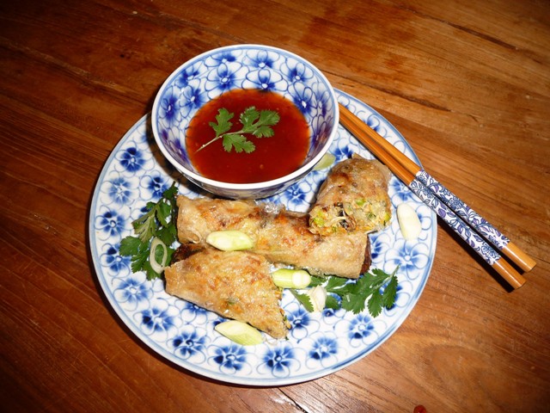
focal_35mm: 28
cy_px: 206
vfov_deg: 49.7
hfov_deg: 63.4
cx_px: 275
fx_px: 445
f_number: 3.3
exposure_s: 1/30
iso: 100
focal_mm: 4.7
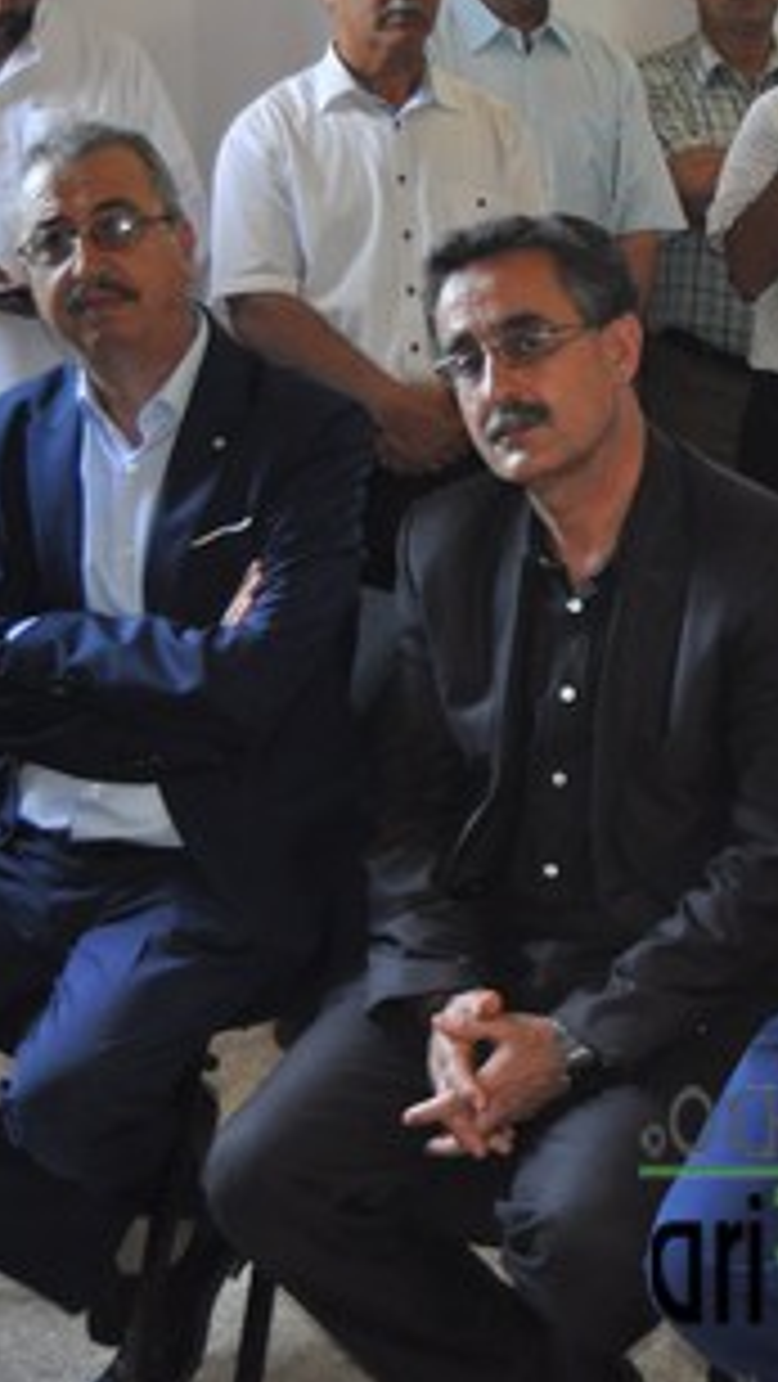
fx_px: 2637
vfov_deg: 29.2
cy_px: 484
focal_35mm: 72
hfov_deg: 16.1
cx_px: 926
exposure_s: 1/80
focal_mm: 22
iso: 800
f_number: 3.5
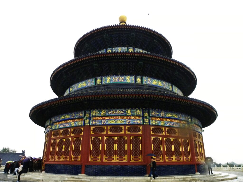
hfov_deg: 67.3
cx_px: 122
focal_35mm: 26
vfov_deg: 53.1
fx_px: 183
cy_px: 91
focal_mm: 4.6
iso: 400
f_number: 3.2
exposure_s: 1/400
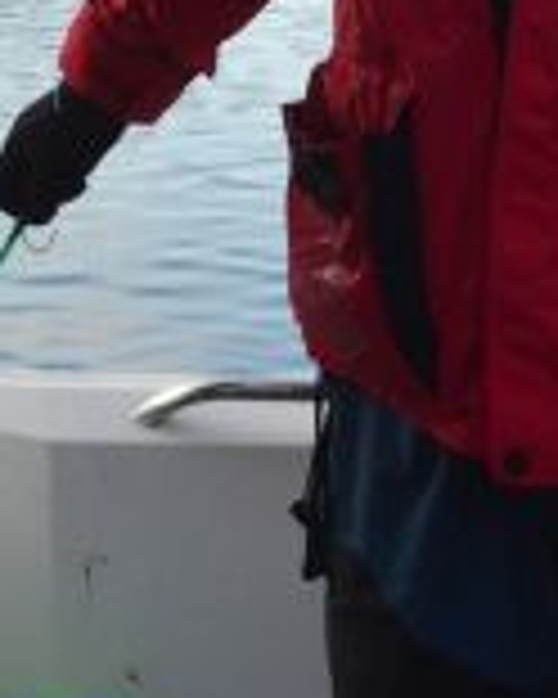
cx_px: 646
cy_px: 153
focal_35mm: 142
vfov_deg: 13.5
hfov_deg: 10.7
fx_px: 2931
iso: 400
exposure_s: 1/160
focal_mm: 26
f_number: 9
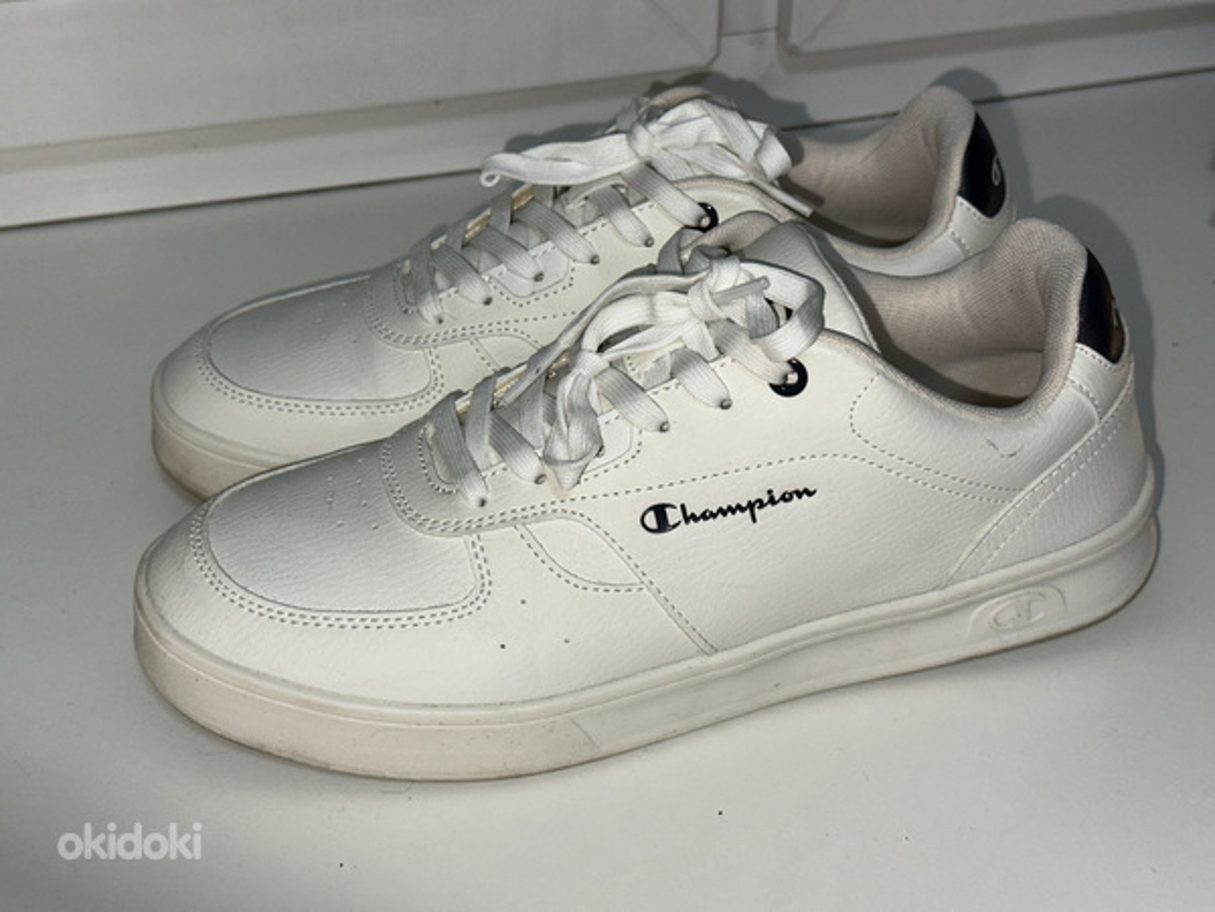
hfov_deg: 39.7
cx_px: 608
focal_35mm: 48
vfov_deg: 30.3
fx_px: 1685
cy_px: 456
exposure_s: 1/53
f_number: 1.78
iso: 40
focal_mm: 6.86
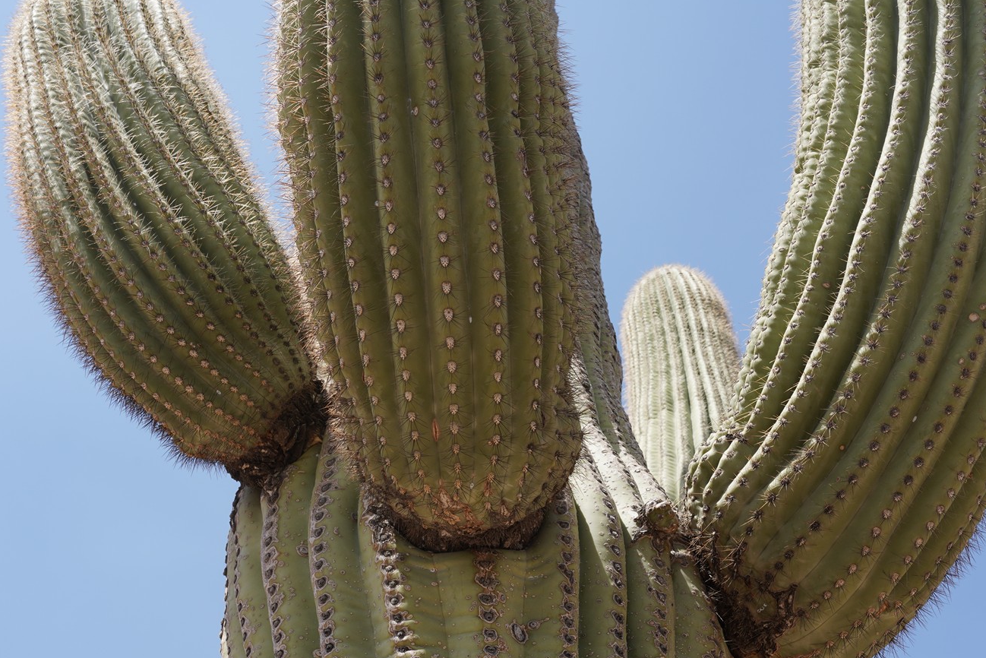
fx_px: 1561
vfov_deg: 23.5
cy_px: 498
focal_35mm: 57
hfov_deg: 35.0
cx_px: 526
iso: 100
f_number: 14
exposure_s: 1/80
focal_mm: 37
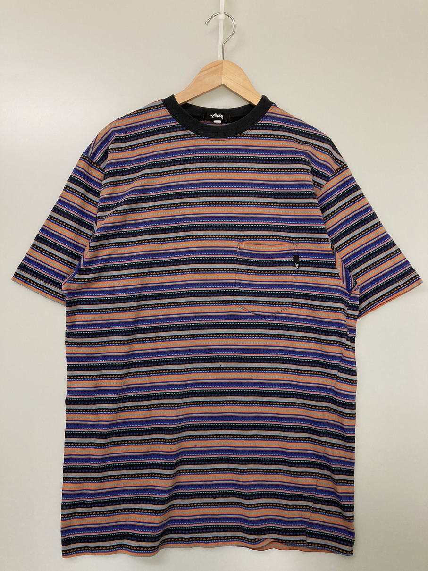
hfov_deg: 49.7
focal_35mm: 28
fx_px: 462
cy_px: 286
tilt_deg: -17.2
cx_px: 214
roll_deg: -1.3
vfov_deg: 63.5
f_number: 1.8
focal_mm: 3.99
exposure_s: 1/50
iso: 100
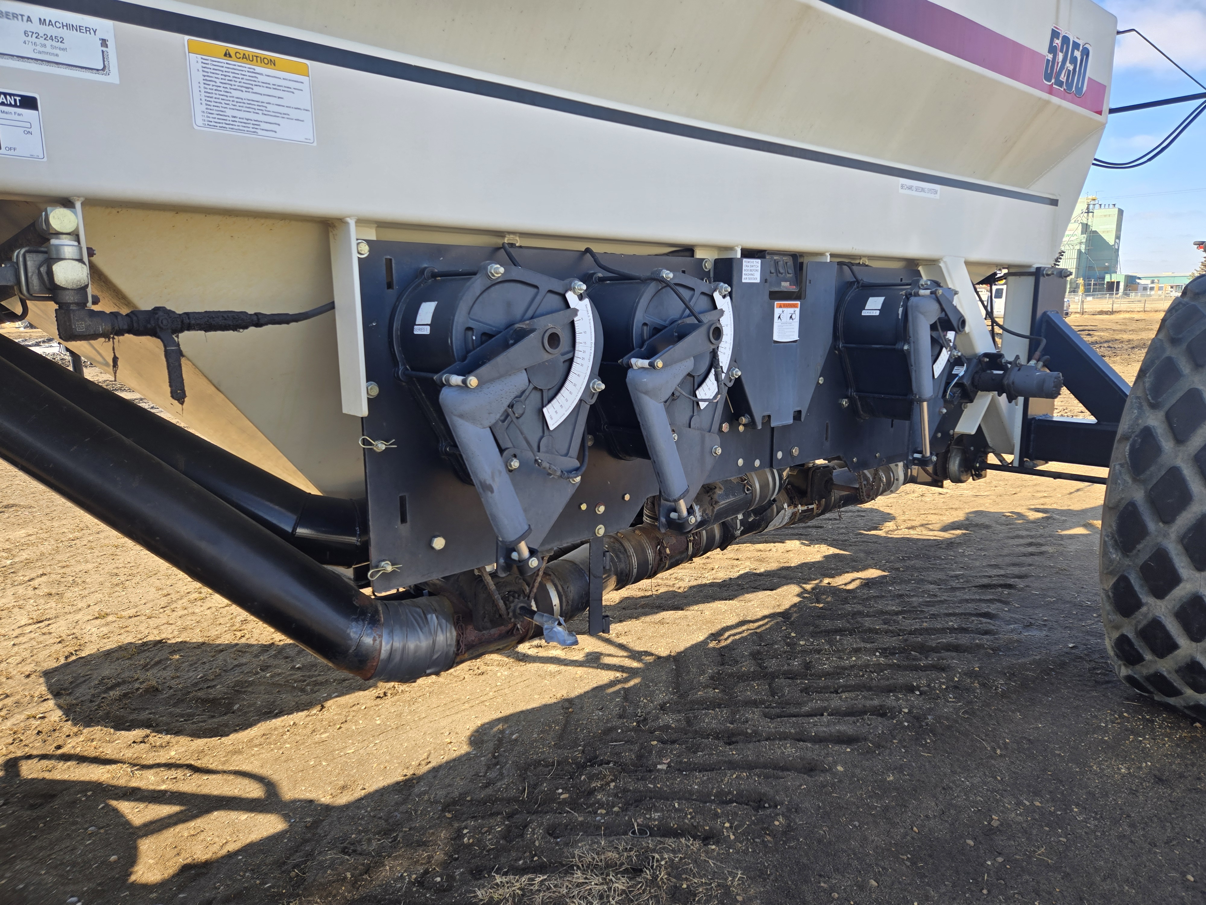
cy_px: 452
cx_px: 603
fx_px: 801
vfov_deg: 58.9
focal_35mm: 23
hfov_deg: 73.9
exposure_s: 1/533
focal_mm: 5.4
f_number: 1.8
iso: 25
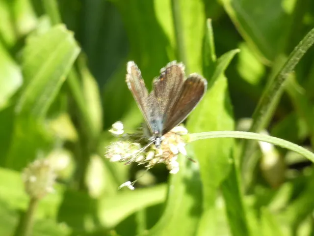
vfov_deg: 3.5
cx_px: 157
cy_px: 118
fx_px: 3882
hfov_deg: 4.6
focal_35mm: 428
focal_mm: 76.7
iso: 160
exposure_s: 1/100
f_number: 5.6
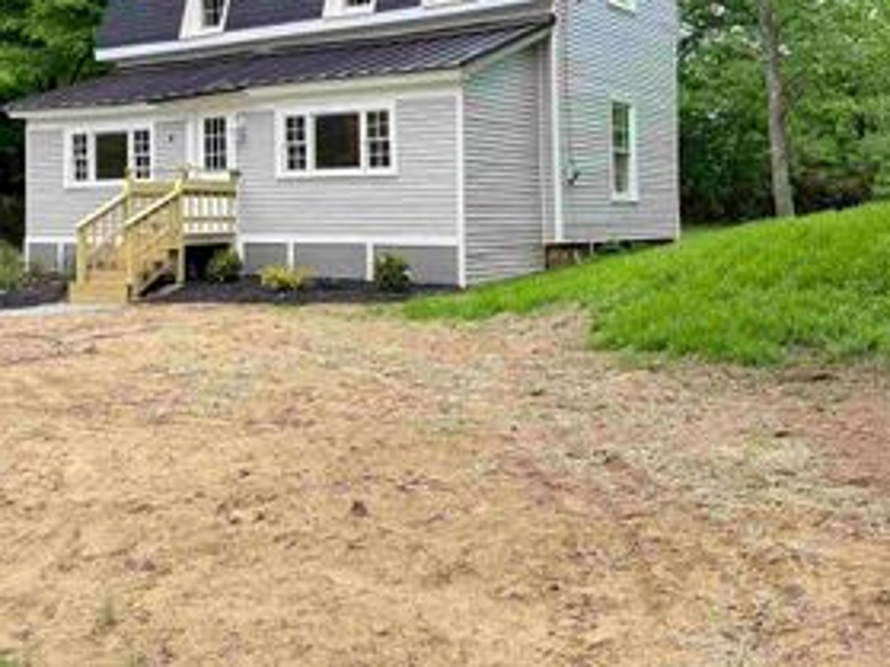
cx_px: 383
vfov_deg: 33.2
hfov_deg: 43.8
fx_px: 1105
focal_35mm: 43
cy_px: 199
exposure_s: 1/1727
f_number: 1.78
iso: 100
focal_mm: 6.76
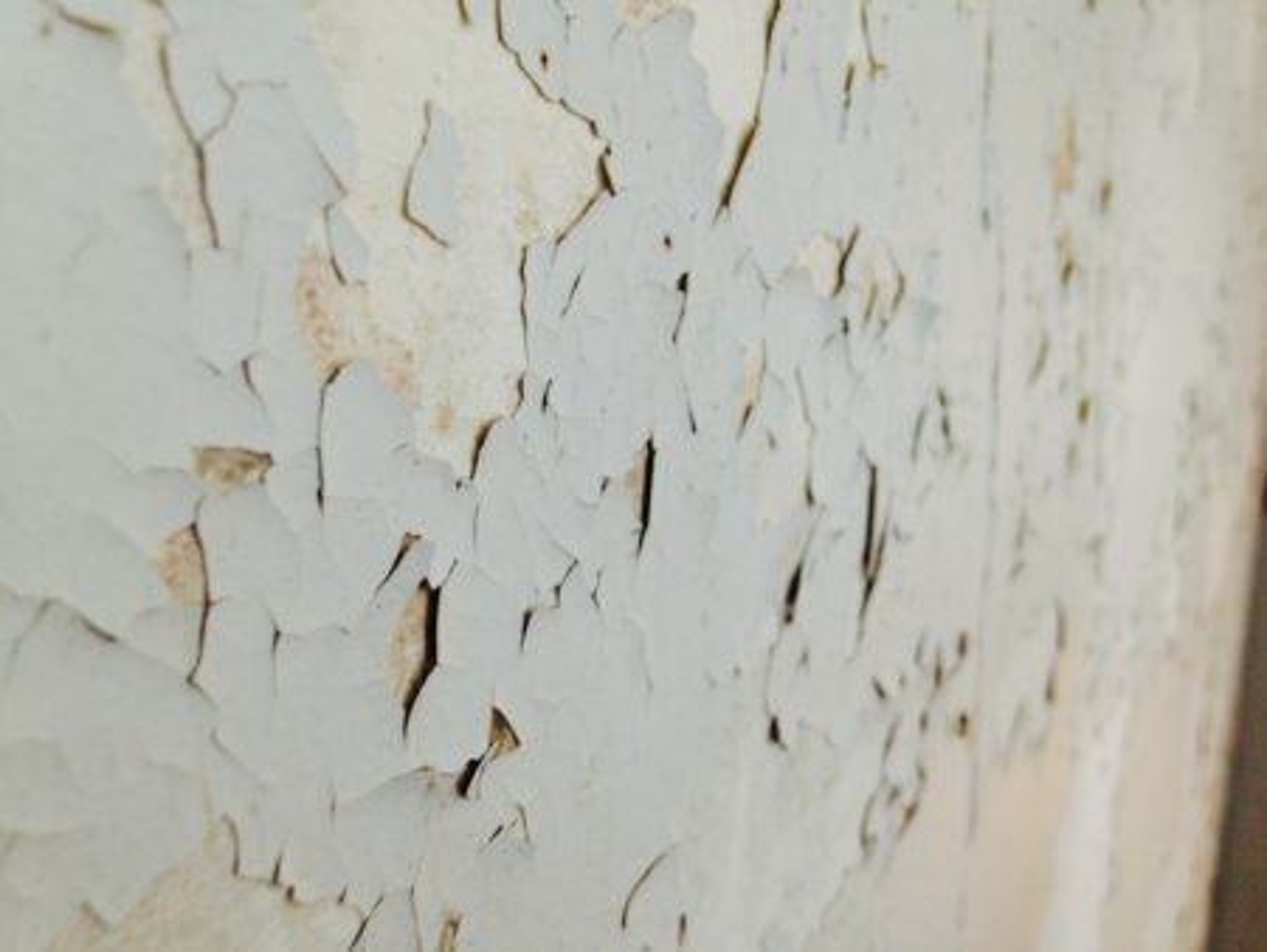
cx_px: 634
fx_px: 1208
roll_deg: +1.8
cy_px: 476
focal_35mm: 33
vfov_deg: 43.0
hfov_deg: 55.3
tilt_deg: -14.0
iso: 64
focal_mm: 4.12
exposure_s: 1/20
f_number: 2.4
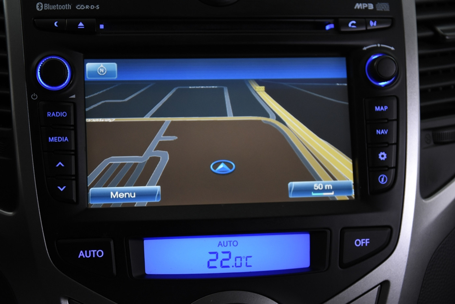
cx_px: 228
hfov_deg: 26.0
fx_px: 986
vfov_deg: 17.5
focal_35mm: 78
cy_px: 152
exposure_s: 1/80
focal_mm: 52
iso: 1600
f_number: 4.5
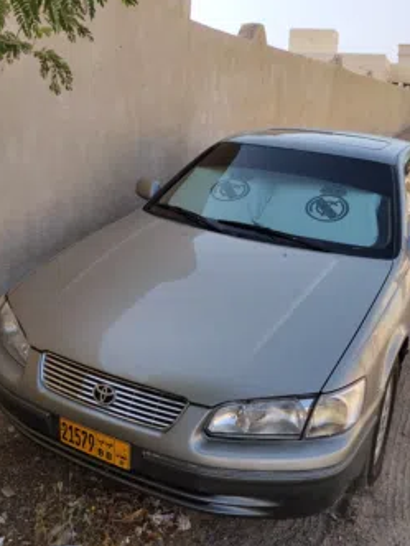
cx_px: 237
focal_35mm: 35
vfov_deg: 52.5
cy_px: 242
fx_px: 552
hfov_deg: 40.7
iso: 50
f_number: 1.8
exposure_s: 1/1042
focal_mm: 4.22
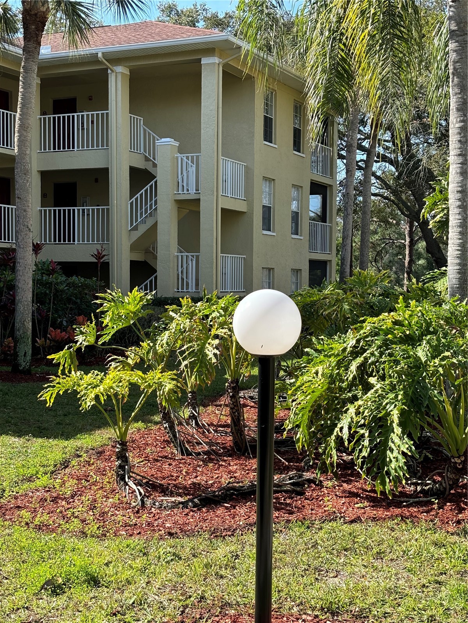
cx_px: 234
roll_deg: -0.8
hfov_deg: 28.0
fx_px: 937
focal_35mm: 52
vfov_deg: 36.8
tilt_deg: -2.4
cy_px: 312
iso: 32
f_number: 1.6
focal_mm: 5.96
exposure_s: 1/693
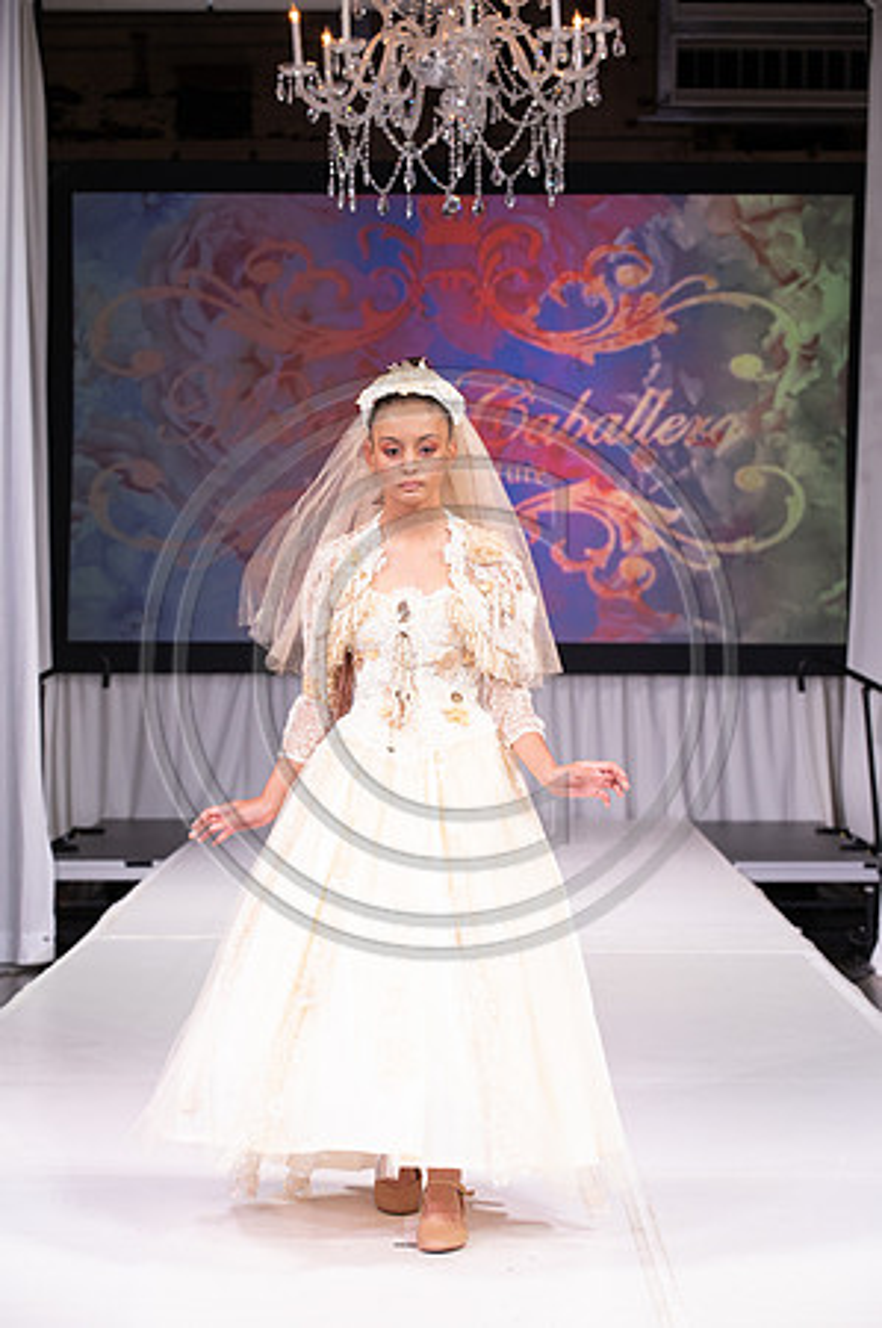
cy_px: 664
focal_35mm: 85
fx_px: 3131
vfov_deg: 23.9
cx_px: 441
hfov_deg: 16.0
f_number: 5.6
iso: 2000
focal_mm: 85
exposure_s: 1/400
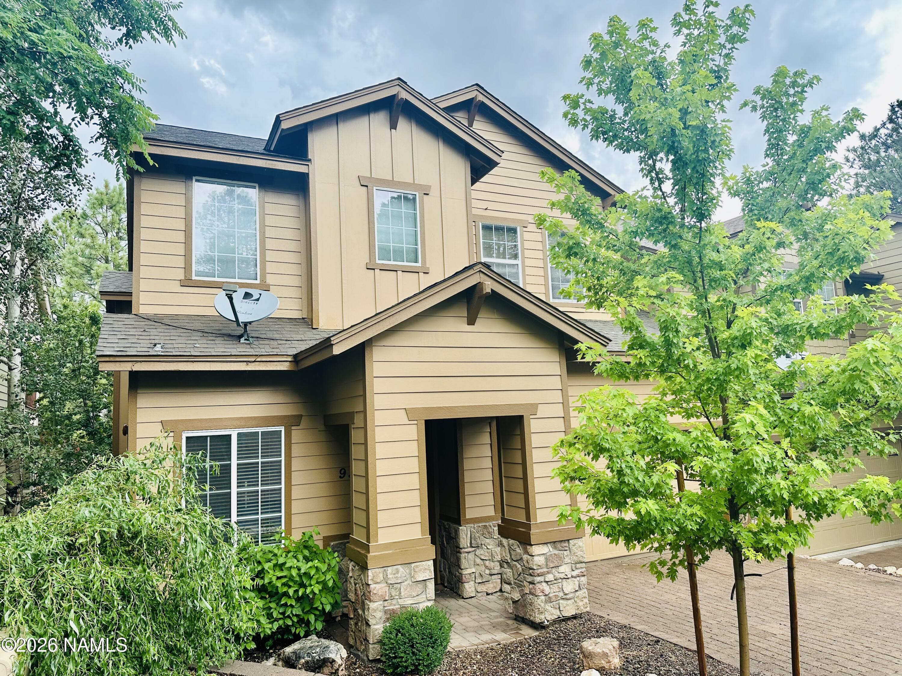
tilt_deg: +8.1
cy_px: 338
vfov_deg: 56.8
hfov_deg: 71.6
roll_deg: +2.1
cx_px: 451
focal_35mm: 24
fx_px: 625
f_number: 1.78
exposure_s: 1/223
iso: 80
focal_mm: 6.86
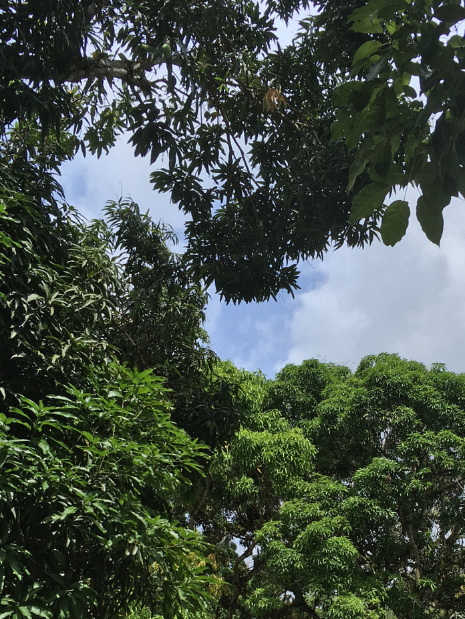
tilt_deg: +17.3
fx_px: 896
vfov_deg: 36.5
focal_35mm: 50
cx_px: 329
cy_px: 521
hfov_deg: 28.8
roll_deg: +1.4
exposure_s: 1/1570
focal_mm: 4.15
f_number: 2.2
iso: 25
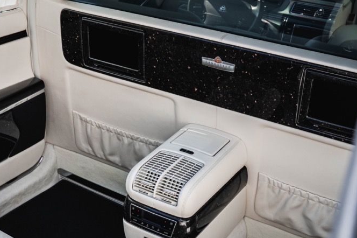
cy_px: 126
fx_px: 535
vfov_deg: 25.0
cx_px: 79
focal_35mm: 54
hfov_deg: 35.8
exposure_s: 1/400
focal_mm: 28
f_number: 5
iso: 400
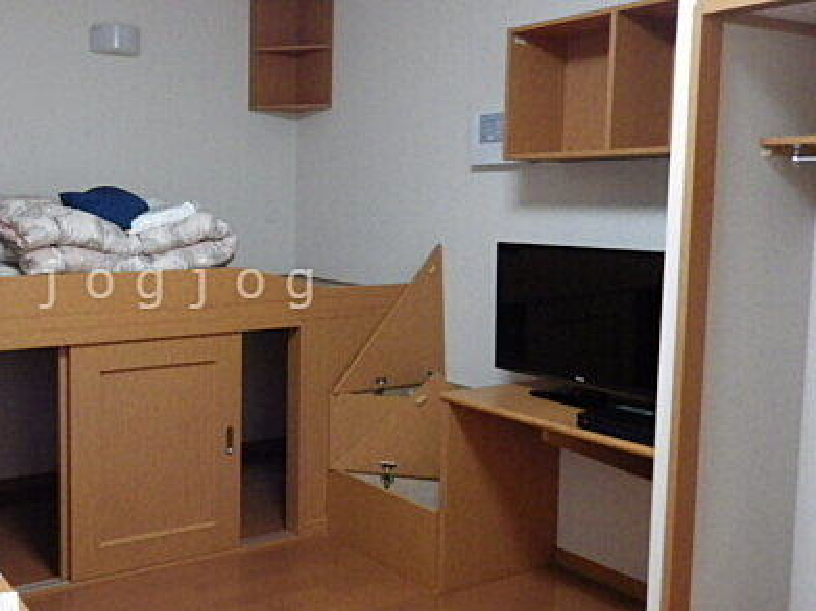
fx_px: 848
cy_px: 284
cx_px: 182
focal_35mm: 36
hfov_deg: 48.9
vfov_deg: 39.6
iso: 800
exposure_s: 1/45
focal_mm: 4
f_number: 3.1
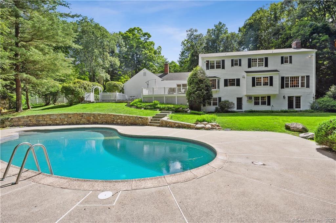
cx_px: 168
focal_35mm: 16
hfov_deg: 95.0
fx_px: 154
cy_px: 112
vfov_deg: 72.0
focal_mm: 16.5
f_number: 11
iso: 200
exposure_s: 1/125
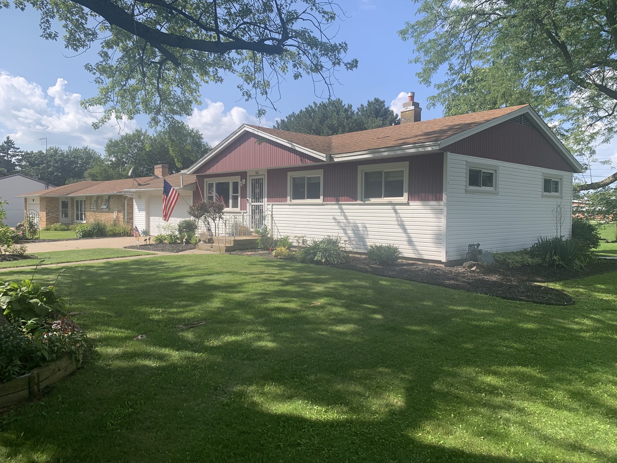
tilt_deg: -0.8
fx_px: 463
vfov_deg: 53.1
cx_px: 308
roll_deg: -1.1
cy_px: 232
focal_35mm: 26
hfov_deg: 67.3
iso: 25
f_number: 1.8
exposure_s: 1/1585
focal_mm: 4.25
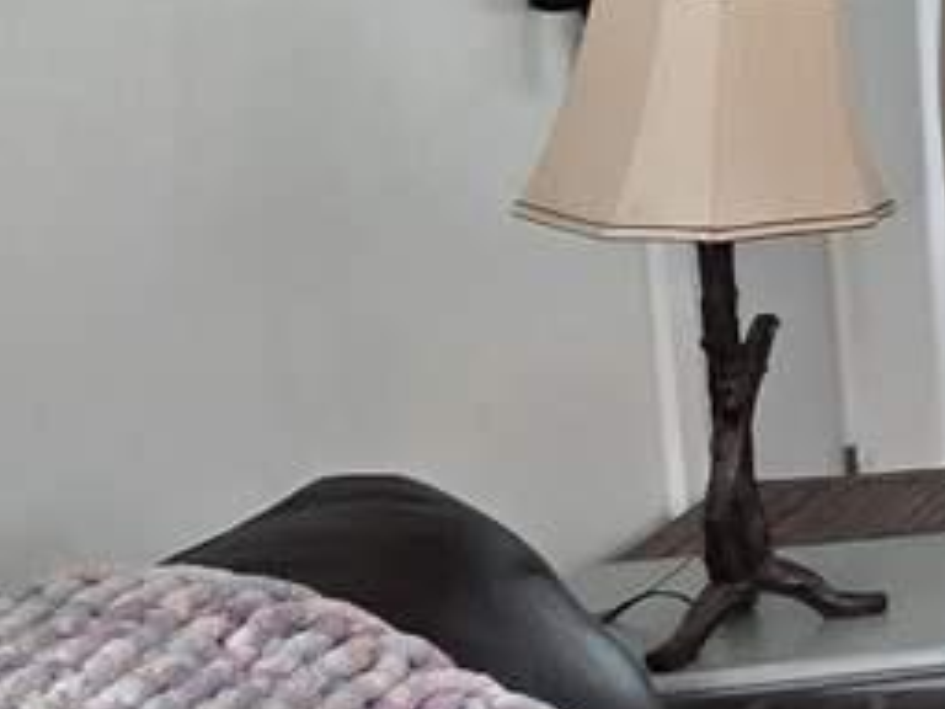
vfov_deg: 21.7
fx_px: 1774
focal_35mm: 65
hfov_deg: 17.1
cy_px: -11
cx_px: 2063
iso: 250
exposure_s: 1/60
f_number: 2.2
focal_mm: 2.2
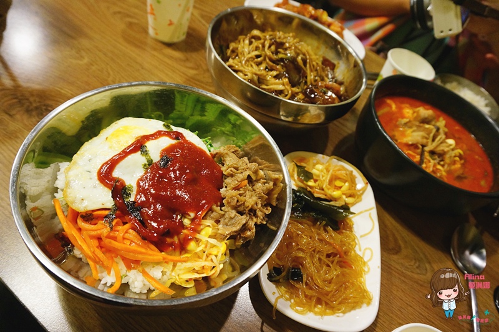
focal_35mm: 24
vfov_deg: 53.1
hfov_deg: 73.8
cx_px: 250
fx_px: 332
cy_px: 166
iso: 1600
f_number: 4.5
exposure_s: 1/60
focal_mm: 16
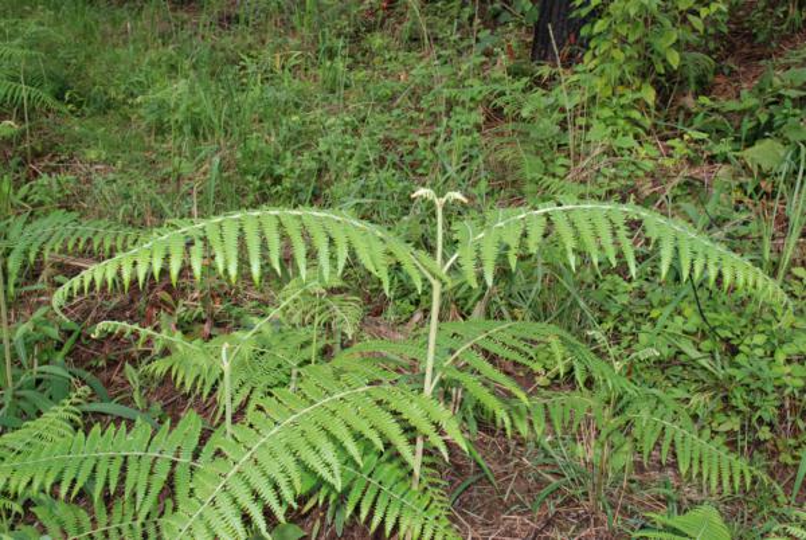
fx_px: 807
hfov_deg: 53.1
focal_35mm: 36
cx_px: 403
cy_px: 270
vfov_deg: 37.0
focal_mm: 24
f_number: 8
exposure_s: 1/80
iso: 200
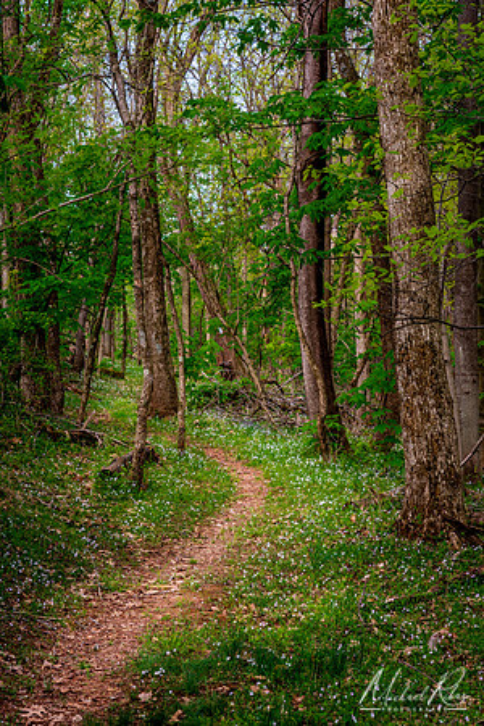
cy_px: 363
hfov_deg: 16.1
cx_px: 242
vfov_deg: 23.9
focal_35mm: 85
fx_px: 1714
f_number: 13
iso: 100
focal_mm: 85
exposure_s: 1/10
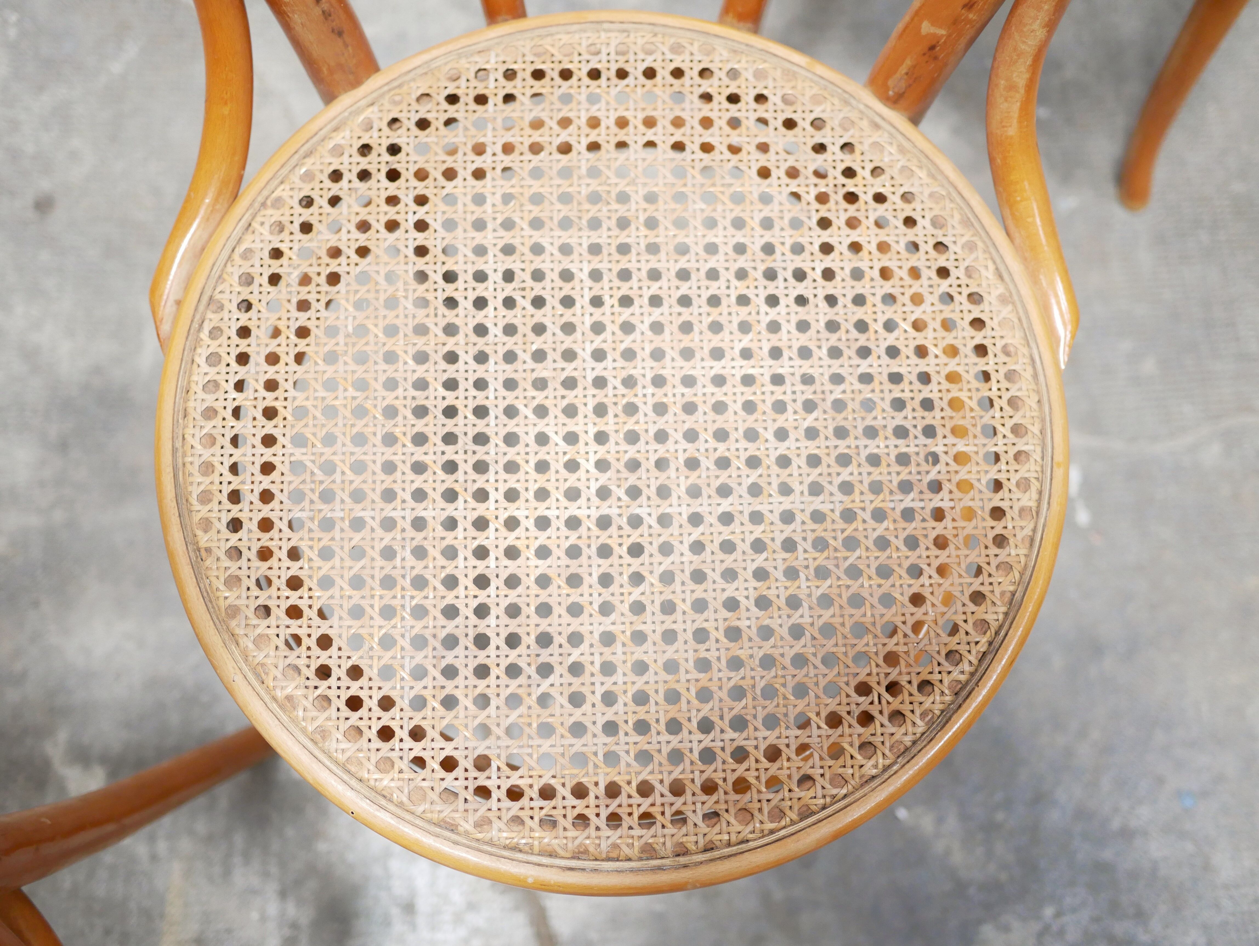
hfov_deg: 46.8
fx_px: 1455
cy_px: 473
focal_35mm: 40
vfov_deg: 36.0
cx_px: 630
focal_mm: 20
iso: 1000
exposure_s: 1/60
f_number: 1.7
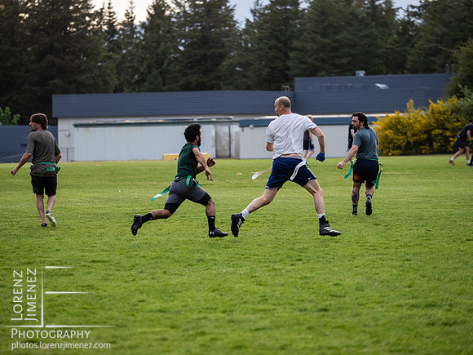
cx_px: 236
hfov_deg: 7.9
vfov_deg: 5.9
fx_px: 3416
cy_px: 178
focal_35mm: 250
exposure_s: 1/1250
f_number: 2.8
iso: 640
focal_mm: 125
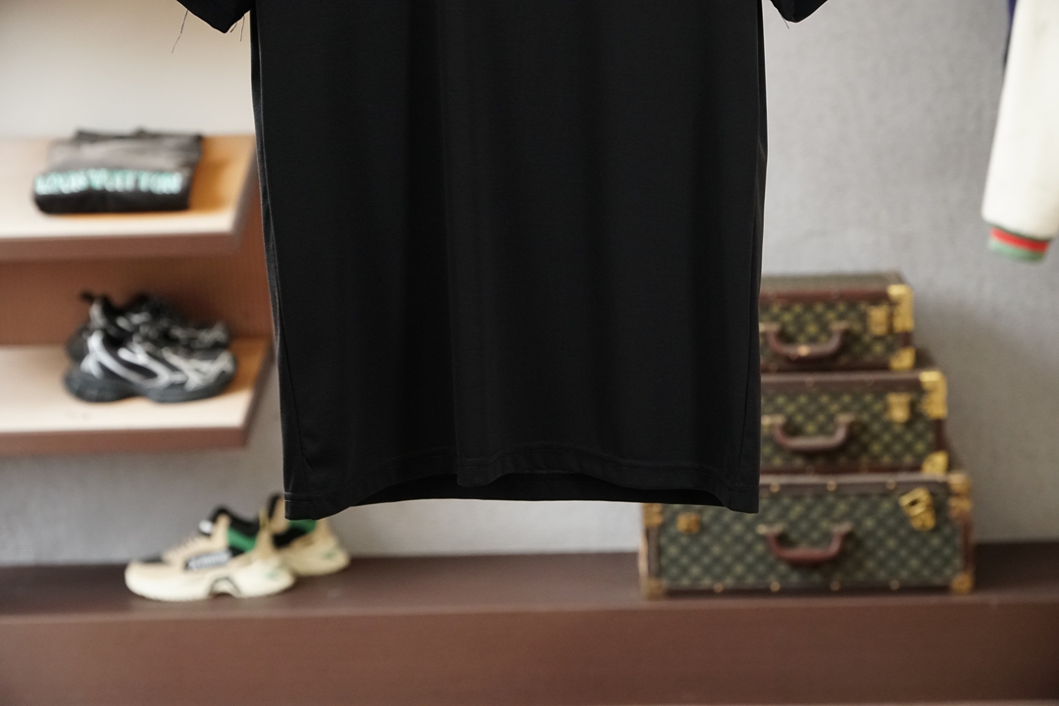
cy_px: 353
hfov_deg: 24.6
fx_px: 2427
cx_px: 530
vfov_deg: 16.6
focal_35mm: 82
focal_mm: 55
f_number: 4
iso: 1600
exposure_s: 1/125
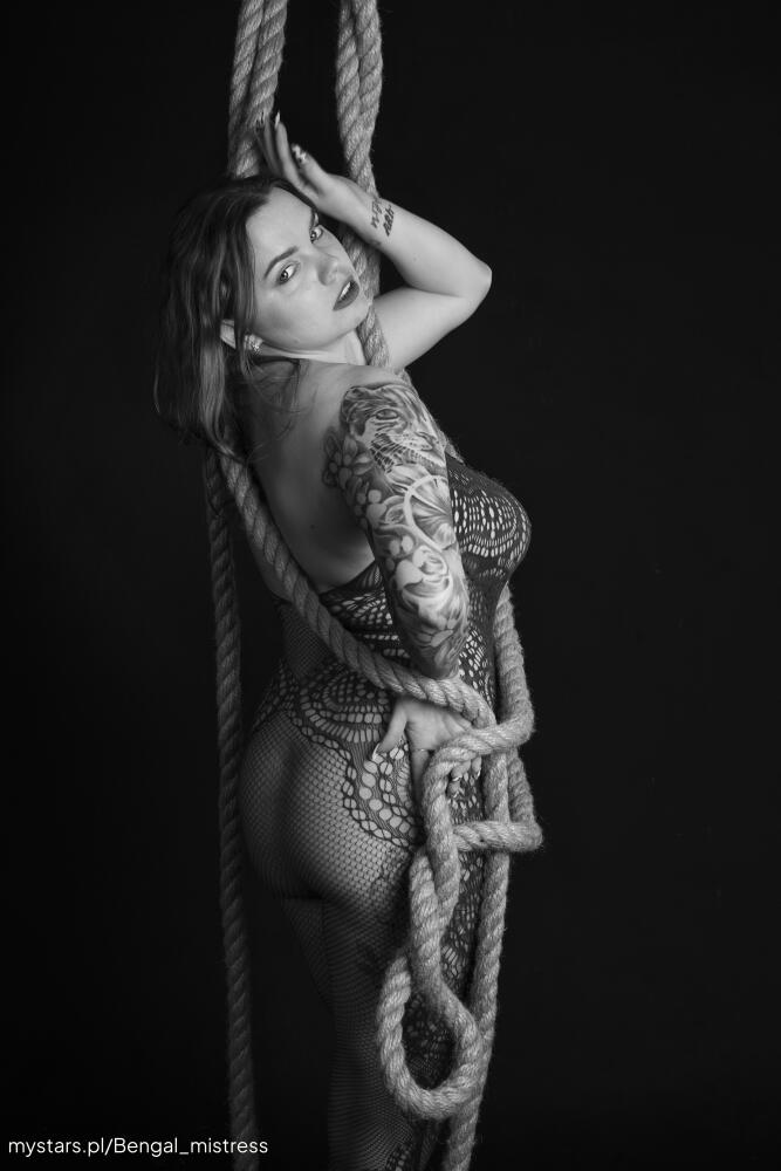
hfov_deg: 27.0
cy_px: 586
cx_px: 390
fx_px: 1626
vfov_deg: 39.6
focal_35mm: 50
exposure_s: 1/125
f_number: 10
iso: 100
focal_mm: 50
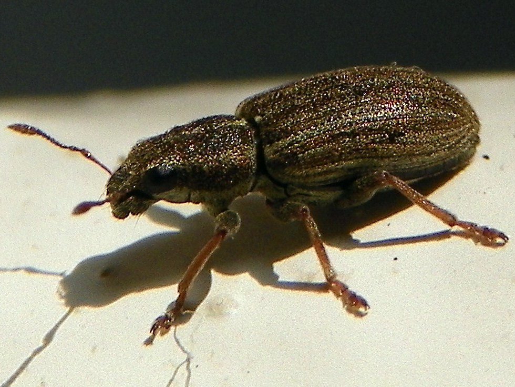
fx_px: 1979
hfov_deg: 14.8
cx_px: 258
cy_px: 194
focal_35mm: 133
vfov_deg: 11.1
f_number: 5.6
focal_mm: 23.6
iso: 64
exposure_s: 1/400
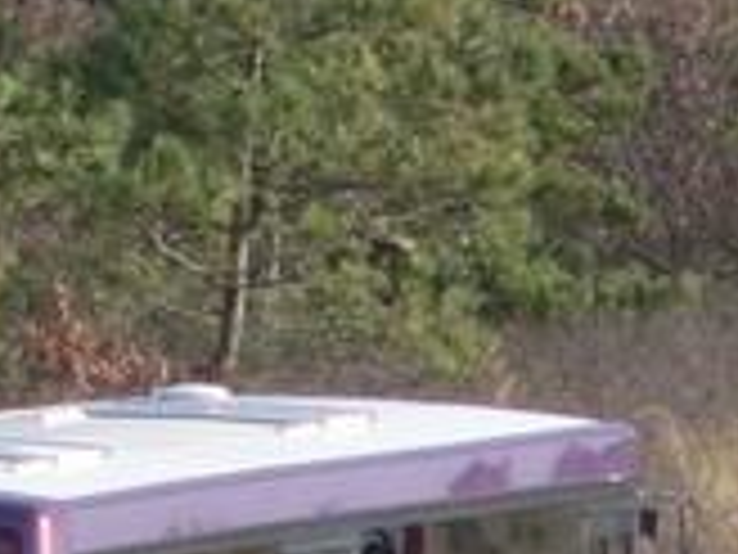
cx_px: -266
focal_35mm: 1685
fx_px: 35924
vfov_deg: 0.9
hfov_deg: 1.2
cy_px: 743
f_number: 3.7
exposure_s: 1/400
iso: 100
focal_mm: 72
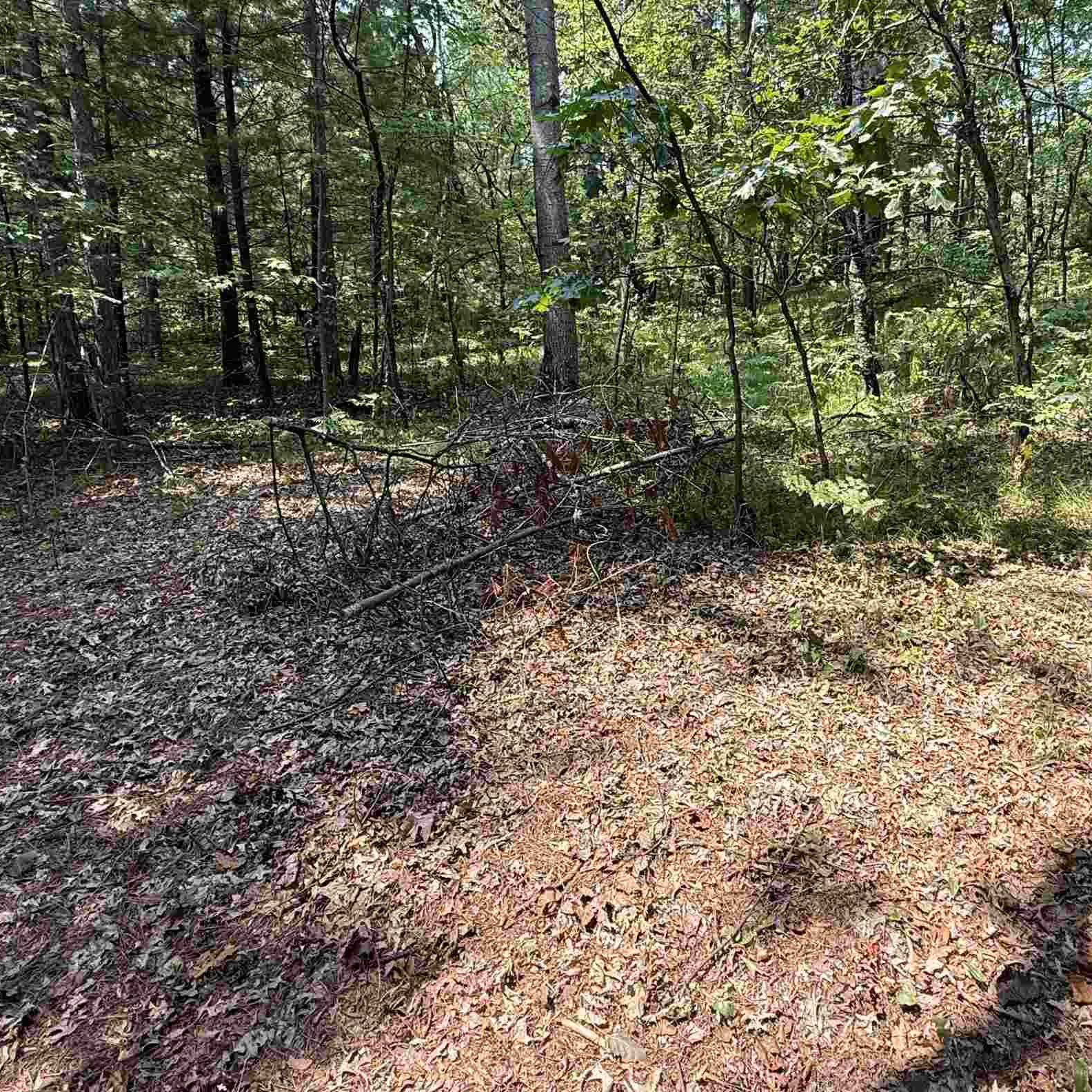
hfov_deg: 64.5
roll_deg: +0.3
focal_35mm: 24
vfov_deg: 64.6
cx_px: 646
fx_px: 857
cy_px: 452
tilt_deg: -10.8
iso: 50
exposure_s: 1/210
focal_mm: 2.22
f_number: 2.2
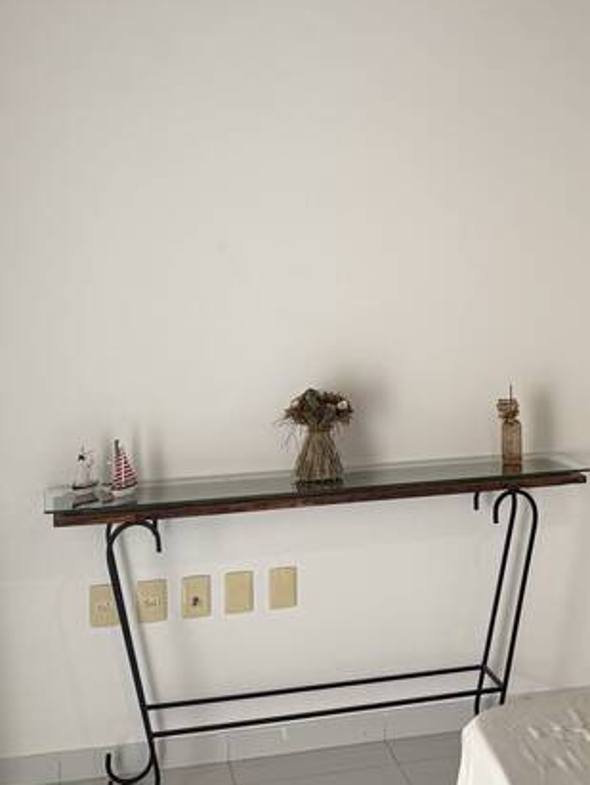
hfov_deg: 22.2
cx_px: 621
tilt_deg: -1.0
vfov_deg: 30.4
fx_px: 1429
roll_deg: +0.6
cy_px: 246
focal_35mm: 63
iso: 80
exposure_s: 1/120
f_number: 1.78
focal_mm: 6.76
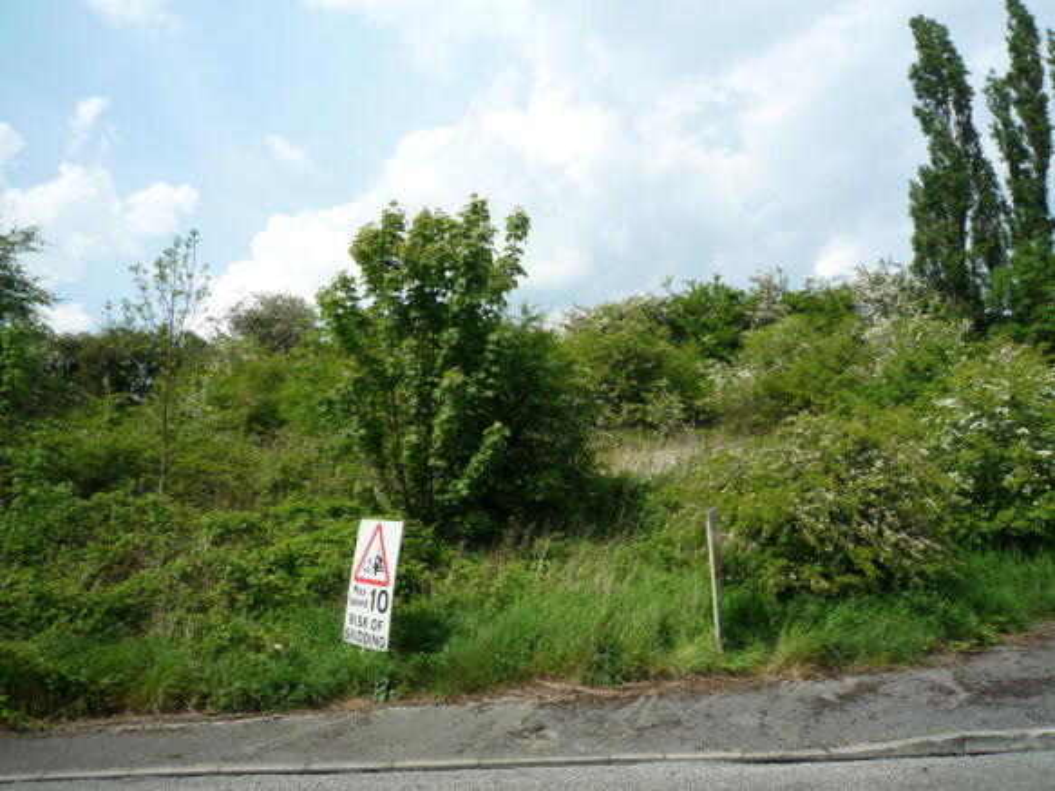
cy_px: 396
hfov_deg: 60.0
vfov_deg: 46.8
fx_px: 914
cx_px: 528
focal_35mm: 30
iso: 100
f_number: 4
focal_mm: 5.3
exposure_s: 1/800
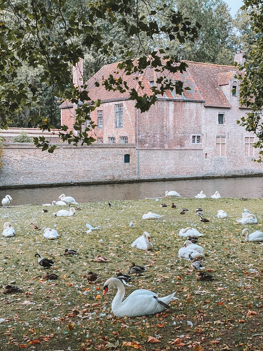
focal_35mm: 54
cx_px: 135
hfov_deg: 27.0
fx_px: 547
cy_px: 181
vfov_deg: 35.5
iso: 20
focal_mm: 6
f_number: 2
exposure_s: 1/350
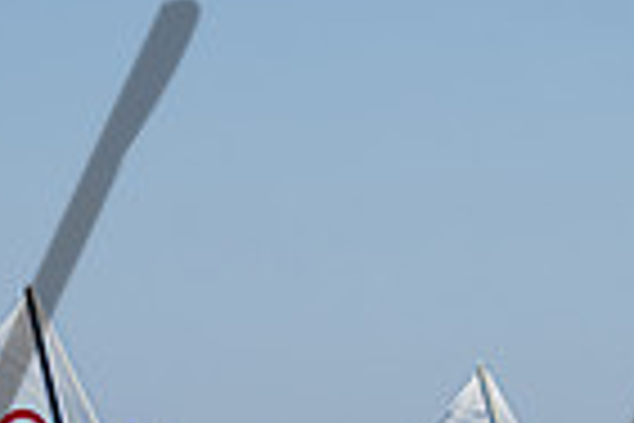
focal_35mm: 568
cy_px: 771
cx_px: 647
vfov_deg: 2.4
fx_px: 10002
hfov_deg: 3.6
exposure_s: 1/1000
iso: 250
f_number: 6.7
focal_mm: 120
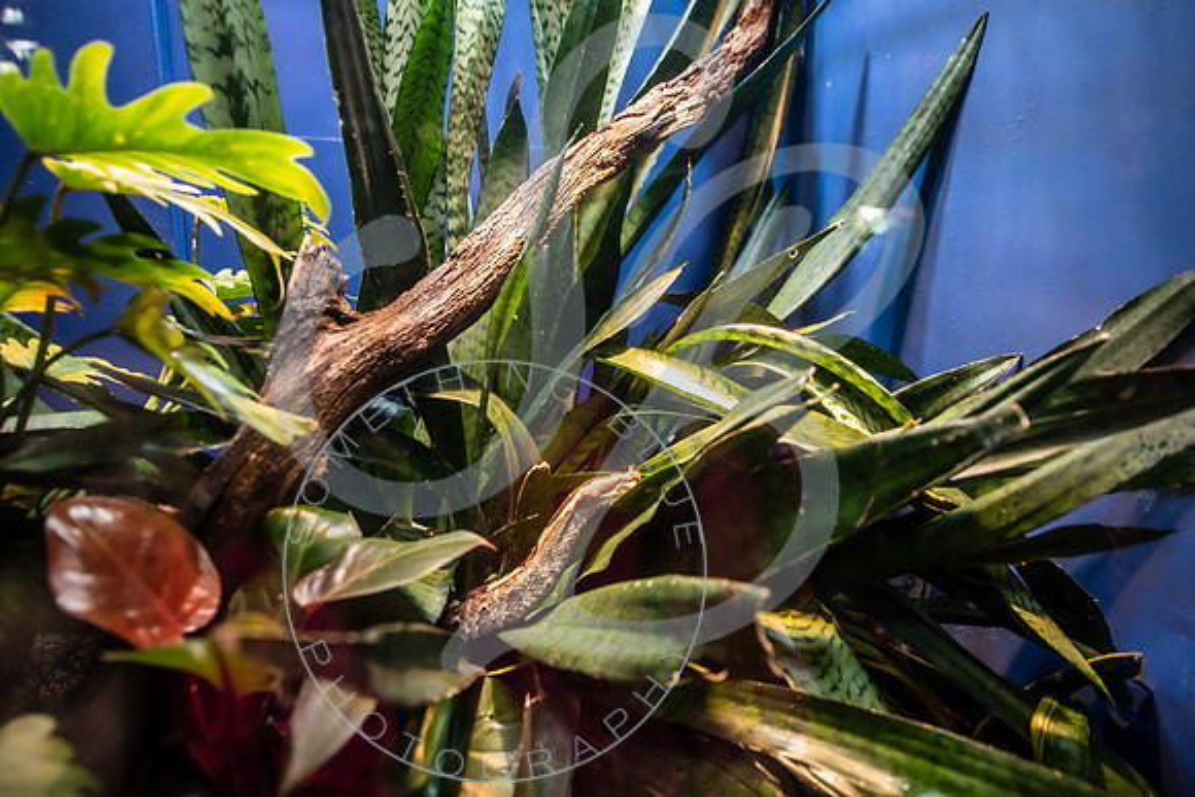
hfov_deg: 73.7
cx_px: 598
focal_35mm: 24
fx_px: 797
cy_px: 398
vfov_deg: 53.2
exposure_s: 1/250
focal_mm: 24
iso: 1600
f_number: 2.8
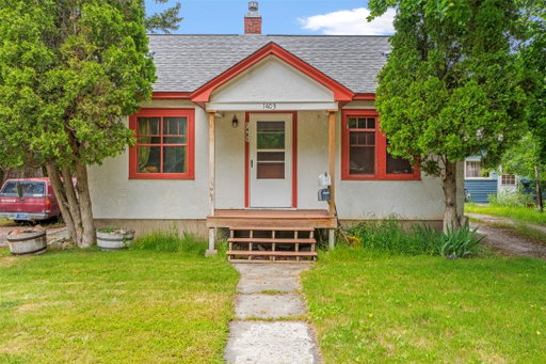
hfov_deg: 69.2
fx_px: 396
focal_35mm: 26
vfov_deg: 49.4
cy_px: 182
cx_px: 273
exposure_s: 1/160
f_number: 9
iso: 250
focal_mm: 26.1
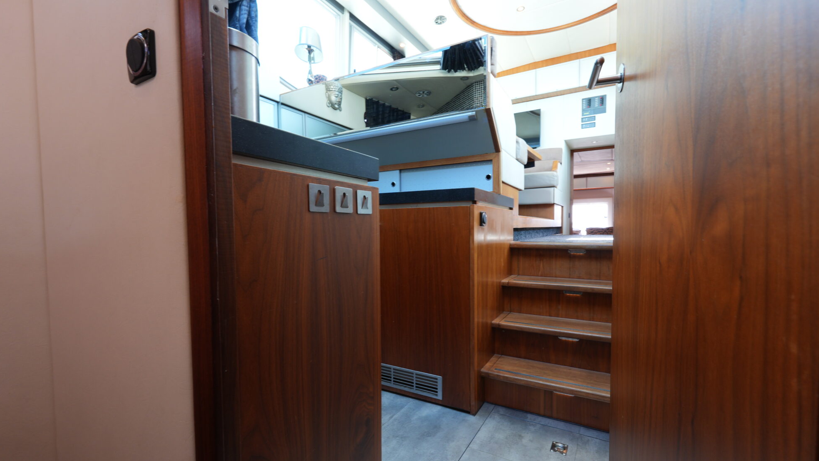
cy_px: 245
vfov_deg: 67.0
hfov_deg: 99.4
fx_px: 347
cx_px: 412
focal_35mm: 16
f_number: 8
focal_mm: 10
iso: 160
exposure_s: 1/5
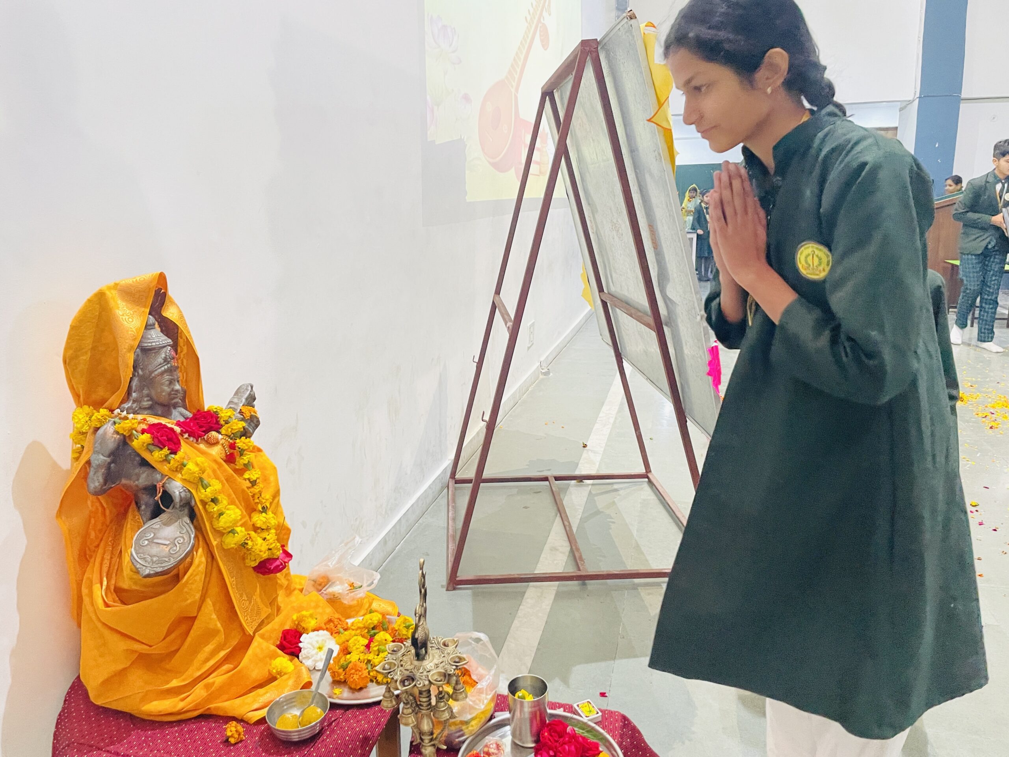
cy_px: 378
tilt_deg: -13.1
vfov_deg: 53.1
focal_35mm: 26
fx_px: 758
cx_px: 504
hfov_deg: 67.3
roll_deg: +2.4
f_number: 1.6
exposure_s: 1/50
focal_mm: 4.2
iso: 320
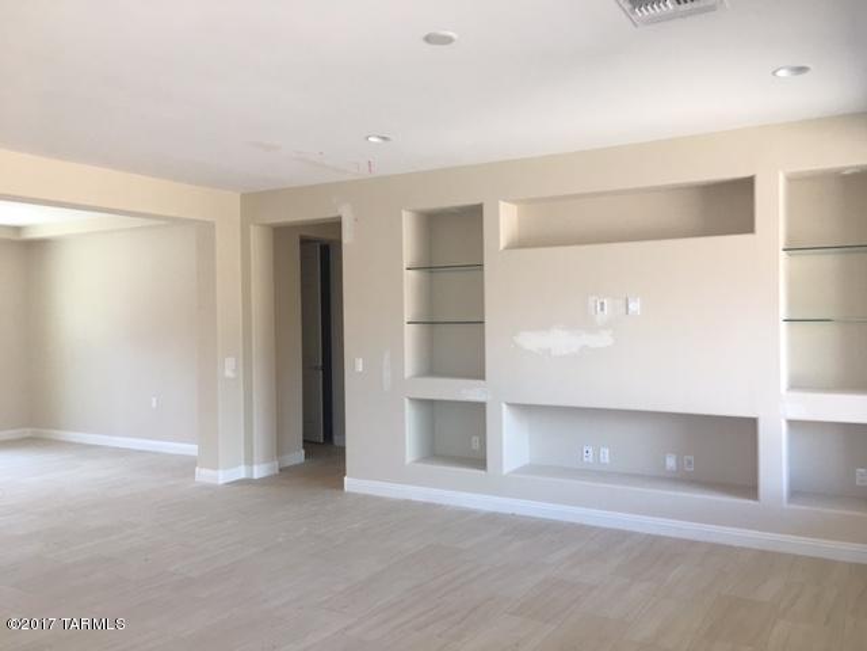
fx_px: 726
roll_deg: +1.2
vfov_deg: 48.2
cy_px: 326
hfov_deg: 61.7
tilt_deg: +0.2
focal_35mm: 29
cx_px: 434
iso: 32
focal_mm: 4.15
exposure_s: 1/15
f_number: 2.2
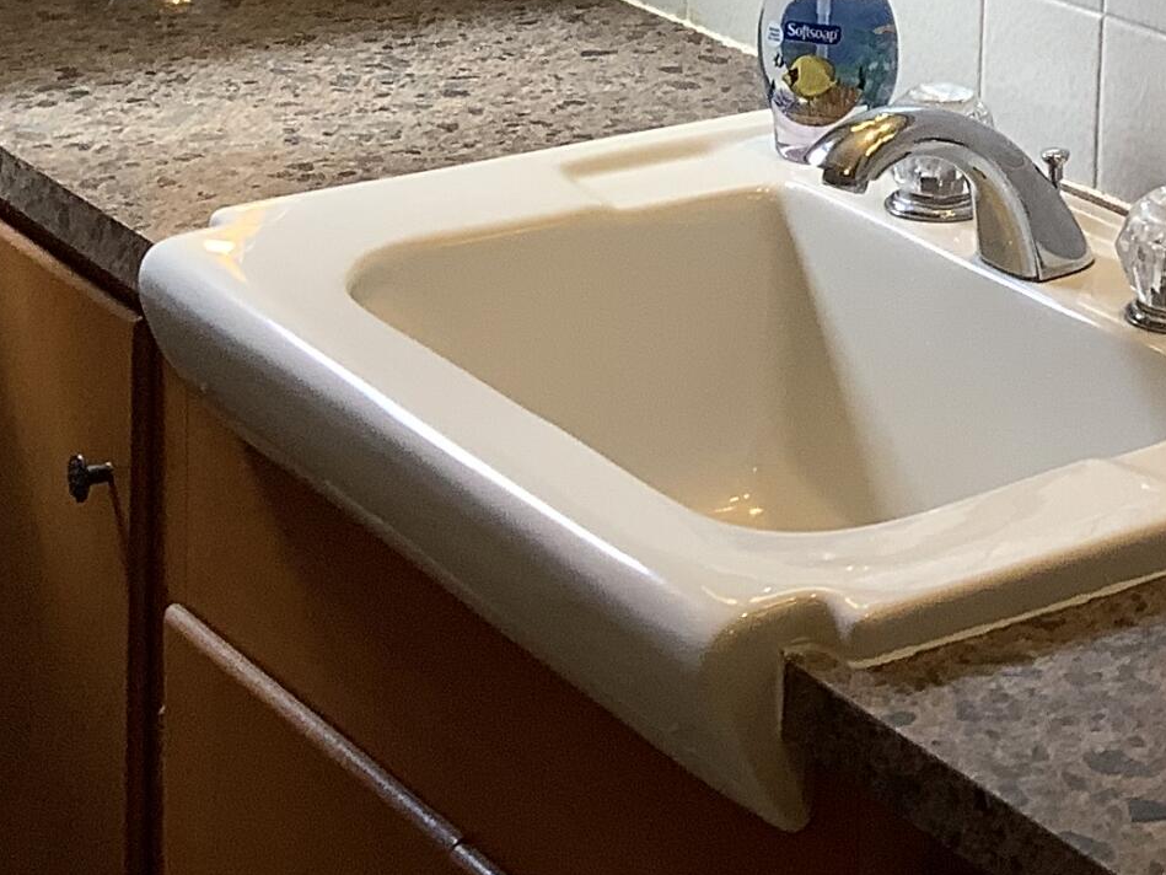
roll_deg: -3.4
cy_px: -472
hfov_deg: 19.7
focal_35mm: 98
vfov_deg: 14.1
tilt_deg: -5.8
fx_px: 3301
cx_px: 1008
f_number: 2.4
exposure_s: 1/60
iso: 50
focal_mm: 3.3
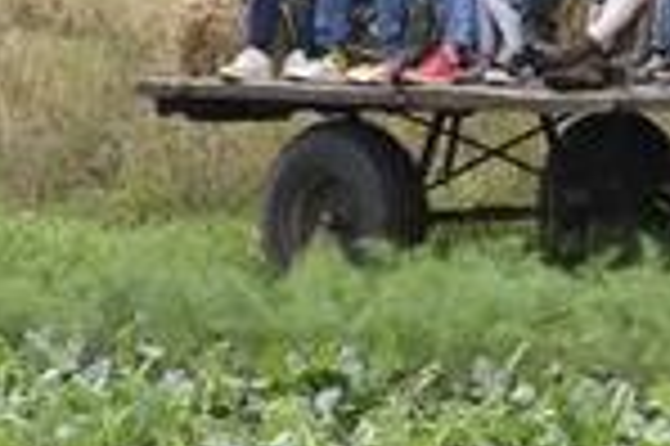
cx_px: 1574
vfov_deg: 2.9
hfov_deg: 4.3
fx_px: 8663
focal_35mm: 466
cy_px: -164
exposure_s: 1/640
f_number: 6.3
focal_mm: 70
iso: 400
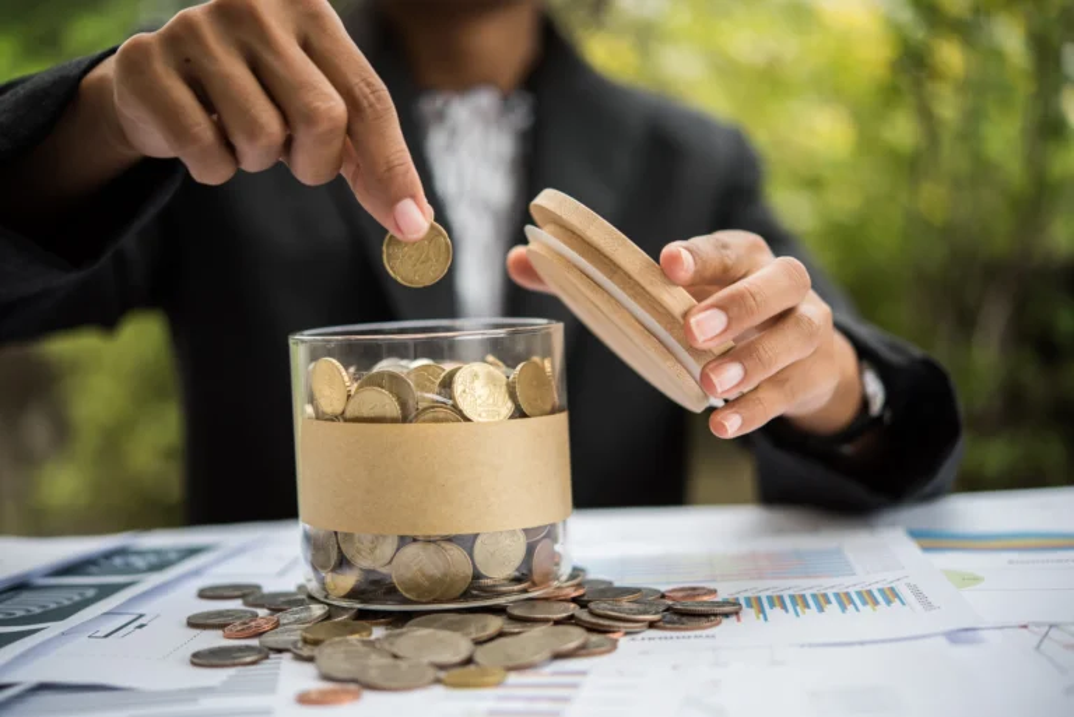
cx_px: 537
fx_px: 1791
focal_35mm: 60
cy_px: 358
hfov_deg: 33.4
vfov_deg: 22.7
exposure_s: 1/640
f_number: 3
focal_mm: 60
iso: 160
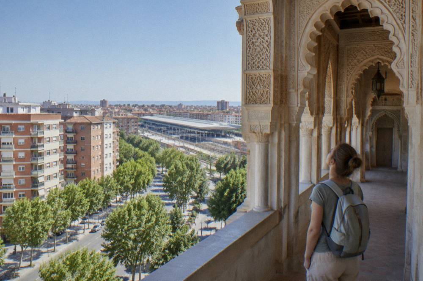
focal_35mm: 49
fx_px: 576
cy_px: 140
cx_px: 212
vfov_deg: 27.5
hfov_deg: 40.4
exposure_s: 1/640
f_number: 5.6
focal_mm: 49
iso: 400
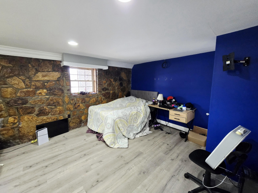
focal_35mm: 13
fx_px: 97
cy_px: 96
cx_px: 129
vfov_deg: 89.9
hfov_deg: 106.2
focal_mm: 2.2
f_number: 2.2
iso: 500
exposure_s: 1/60.2
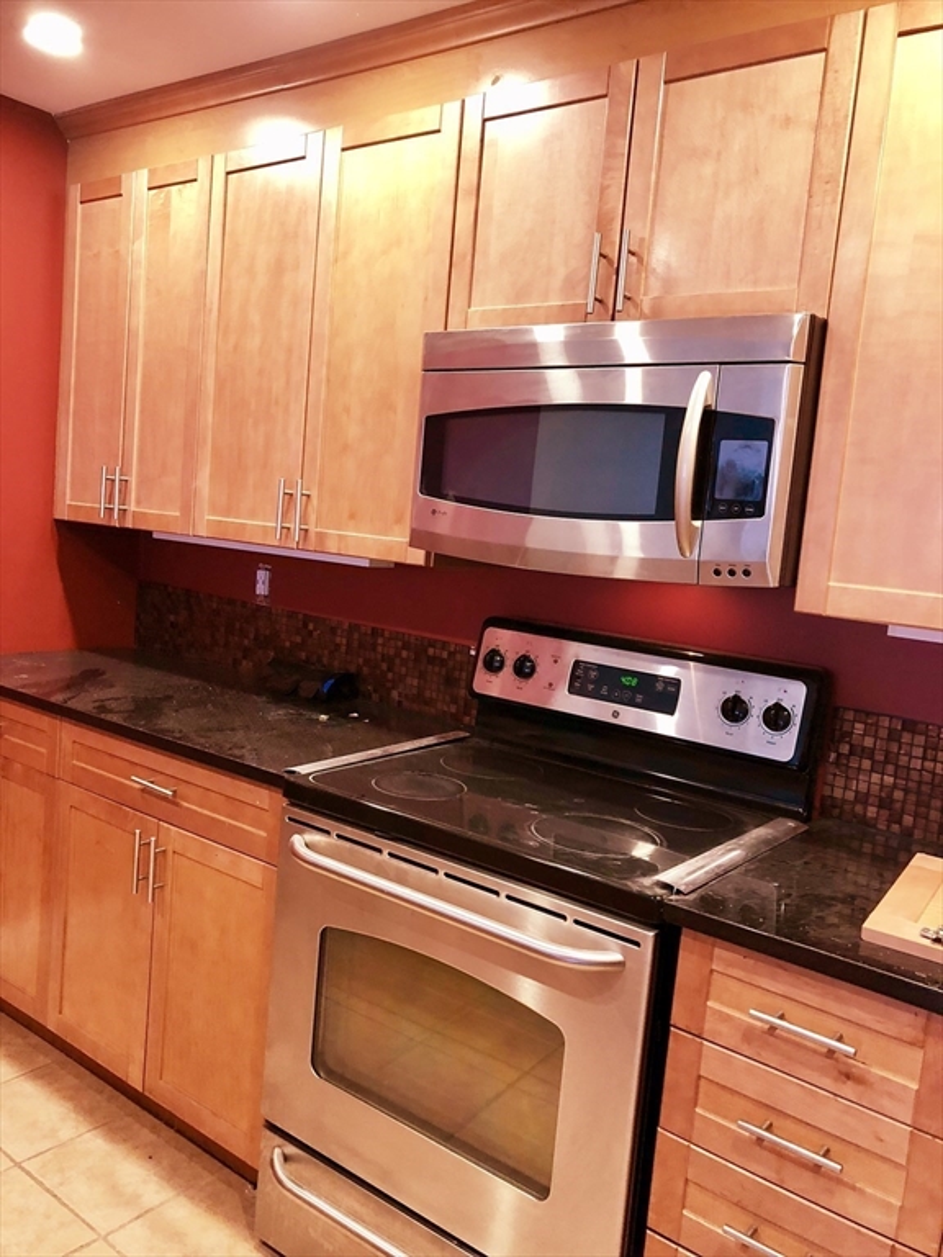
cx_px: 472
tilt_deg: -5.5
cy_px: 628
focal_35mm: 28
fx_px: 1017
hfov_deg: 49.7
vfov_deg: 63.4
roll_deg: -3.6
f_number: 1.8
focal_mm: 4
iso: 64
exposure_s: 1/15
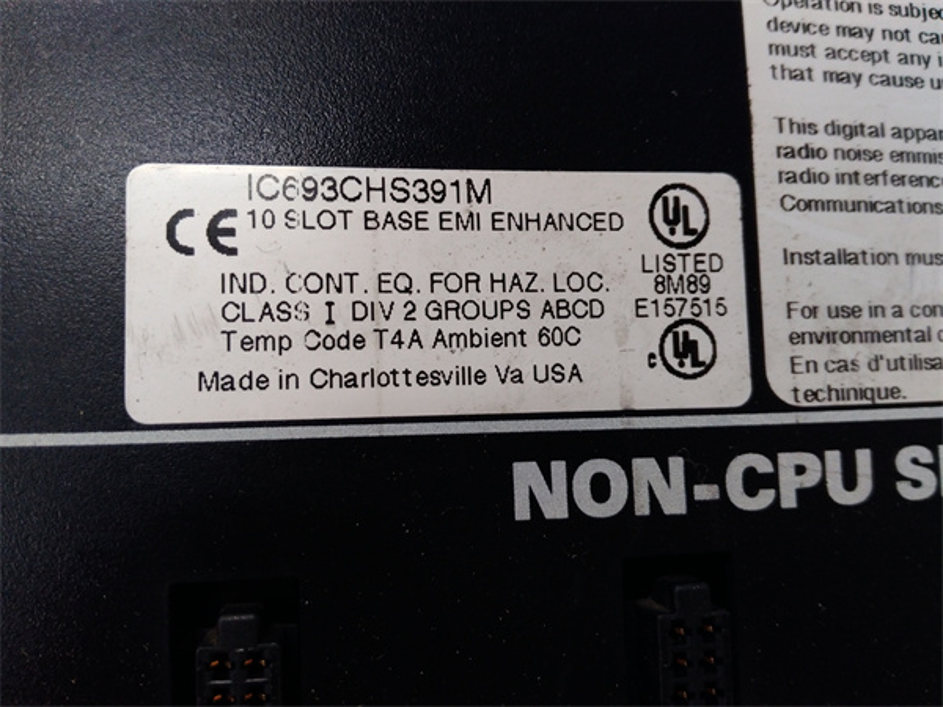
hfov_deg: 65.3
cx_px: 472
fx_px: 736
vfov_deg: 51.4
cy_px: 354
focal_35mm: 27
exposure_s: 1/33
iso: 253
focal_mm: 3.79
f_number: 2
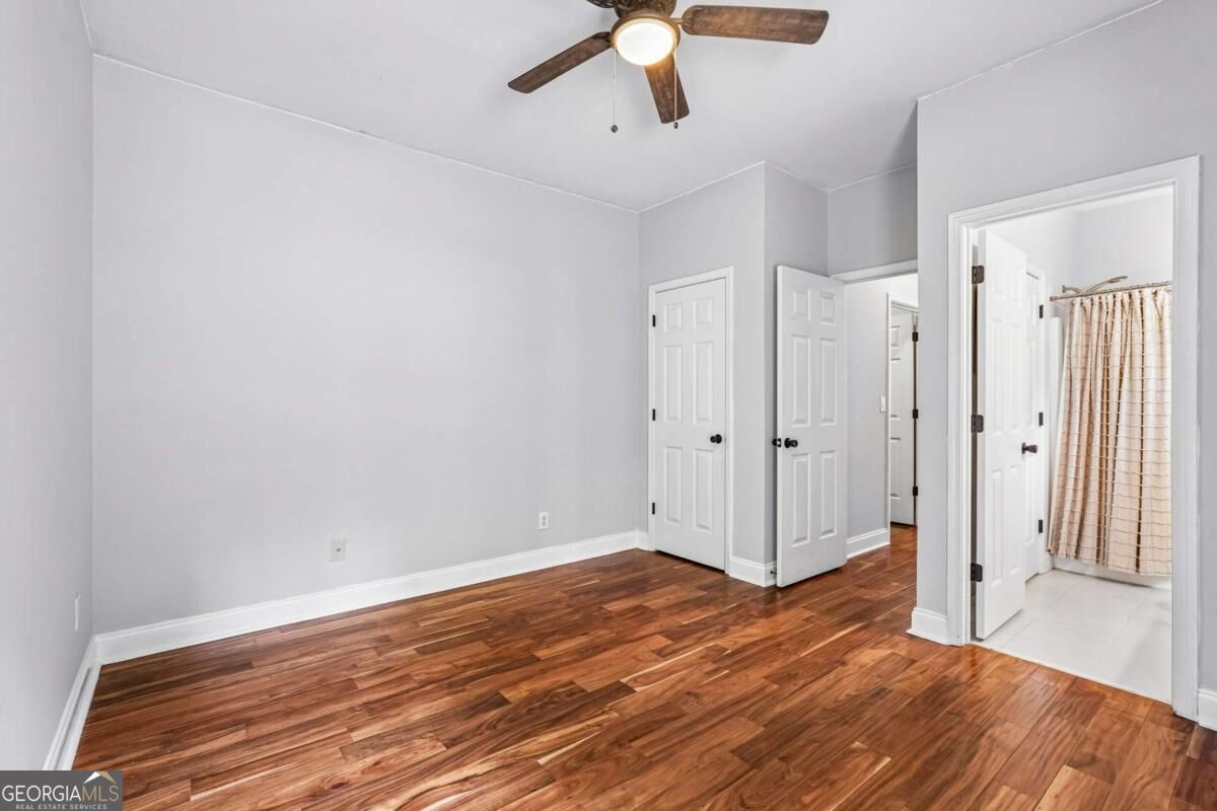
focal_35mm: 16
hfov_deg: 95.0
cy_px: 406
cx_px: 608
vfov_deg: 72.1
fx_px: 558
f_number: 8
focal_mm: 16.5
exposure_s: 1/6
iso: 800
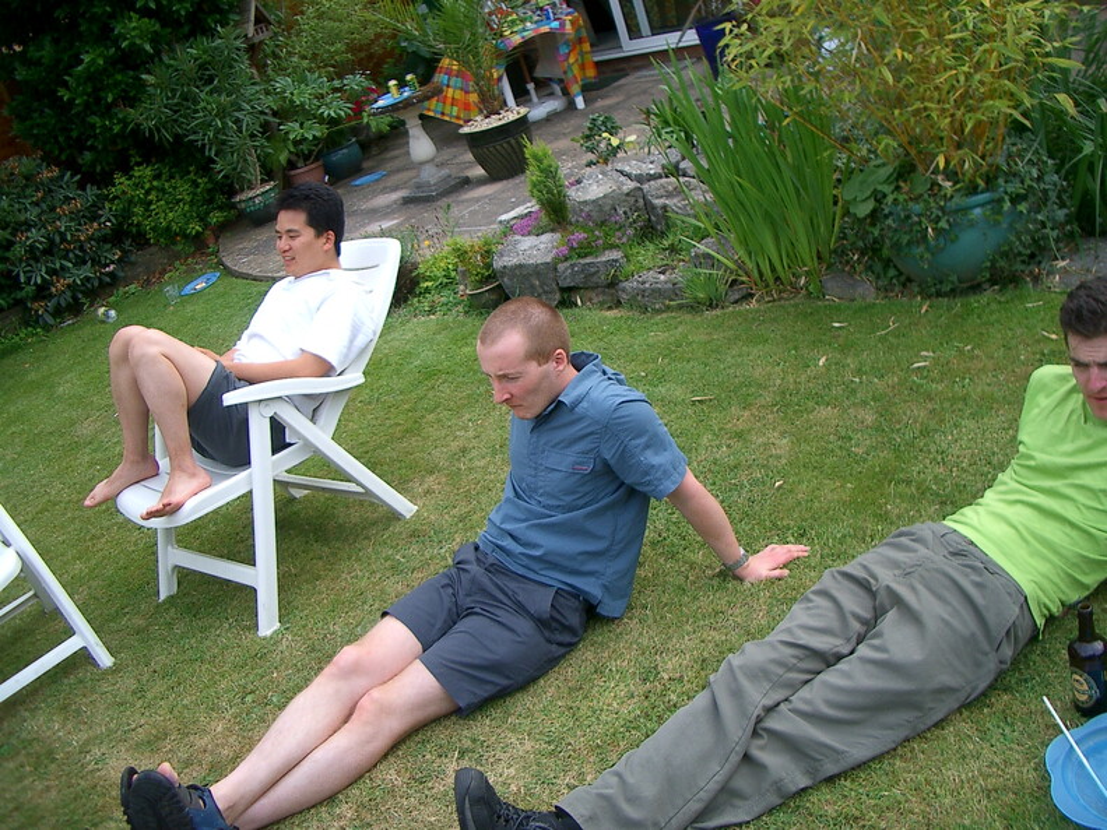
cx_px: 554
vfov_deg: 40.7
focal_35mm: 35
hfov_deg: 52.6
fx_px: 1119
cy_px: 415
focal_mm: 5.8
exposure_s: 1/200
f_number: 2.6
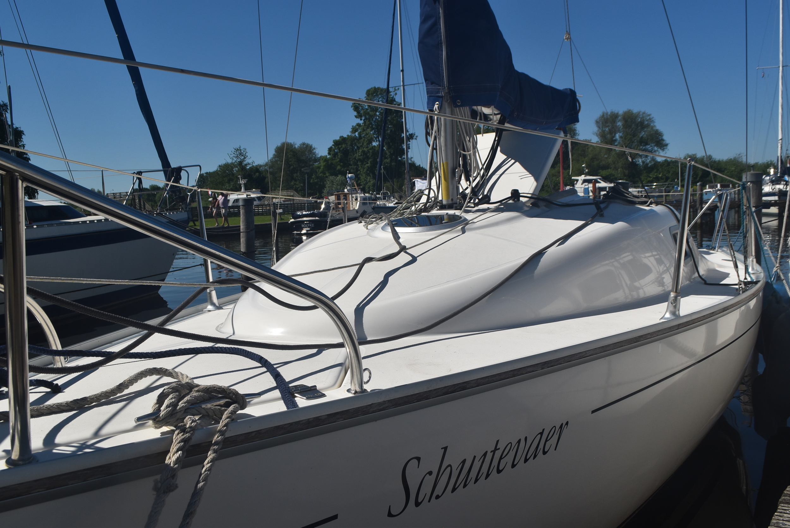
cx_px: 395
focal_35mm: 33
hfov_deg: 57.2
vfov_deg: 40.0
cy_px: 264
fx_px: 725
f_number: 11
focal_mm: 22
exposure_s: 1/500
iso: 200
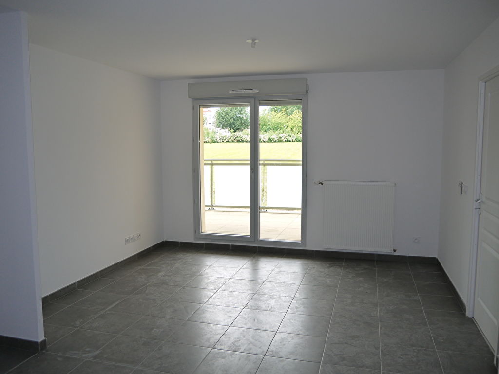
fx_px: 404
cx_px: 250
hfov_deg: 63.4
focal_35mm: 28
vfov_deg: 49.7
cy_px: 187
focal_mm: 14
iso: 160
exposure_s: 1/160
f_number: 3.5
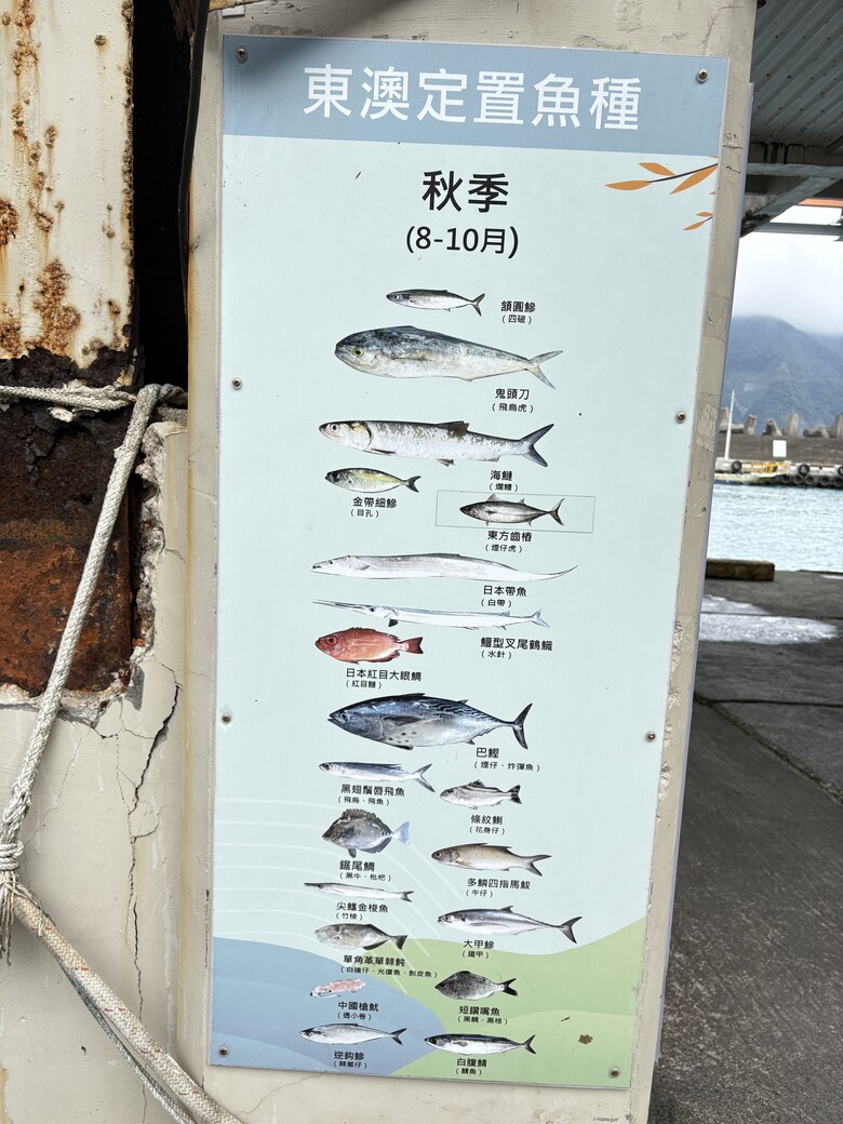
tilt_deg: -8.0
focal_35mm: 26
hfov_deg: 53.1
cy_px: 562
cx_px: 422
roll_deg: -3.5
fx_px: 844
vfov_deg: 67.3
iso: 64
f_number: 1.6
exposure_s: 1/1099
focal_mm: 5.96
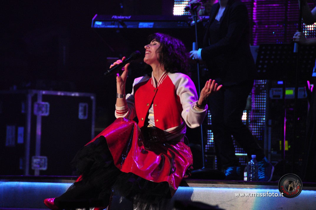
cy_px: 105
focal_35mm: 300
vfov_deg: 4.6
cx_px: 158
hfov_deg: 6.9
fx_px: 2630
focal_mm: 200
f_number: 5.6
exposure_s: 1/45
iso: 1600
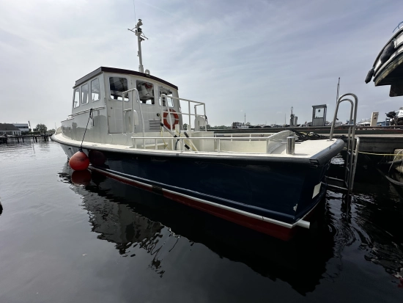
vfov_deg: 85.7
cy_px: 152
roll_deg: +1.5
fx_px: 163
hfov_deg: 102.0
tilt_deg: -7.3
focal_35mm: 14
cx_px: 202
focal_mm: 2.22
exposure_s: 1/2618
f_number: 2.2
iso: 50
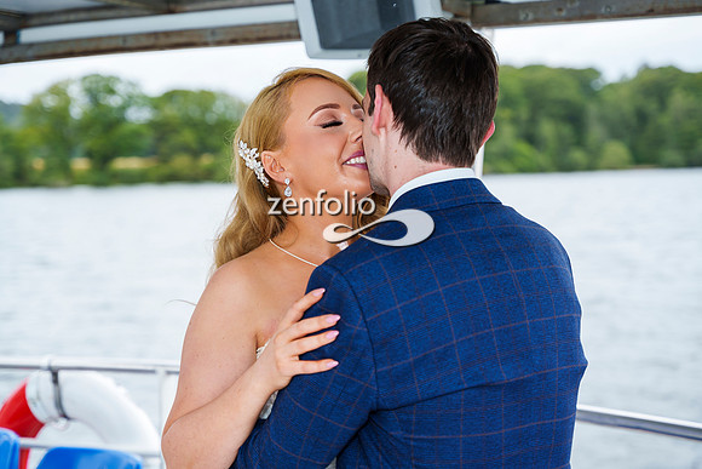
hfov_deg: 29.7
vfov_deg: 20.1
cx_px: 339
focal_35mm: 68
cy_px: 224
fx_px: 1323
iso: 400
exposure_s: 1/100
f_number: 3.5
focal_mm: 65
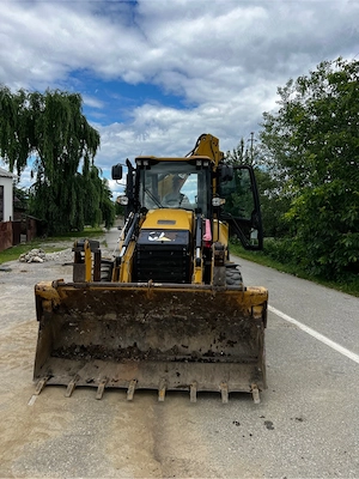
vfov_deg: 67.3
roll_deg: -3.2
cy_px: 240
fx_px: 360
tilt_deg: -4.3
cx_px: 180
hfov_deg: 53.1
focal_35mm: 26
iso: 50
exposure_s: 1/2571
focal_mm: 5.7
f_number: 1.5
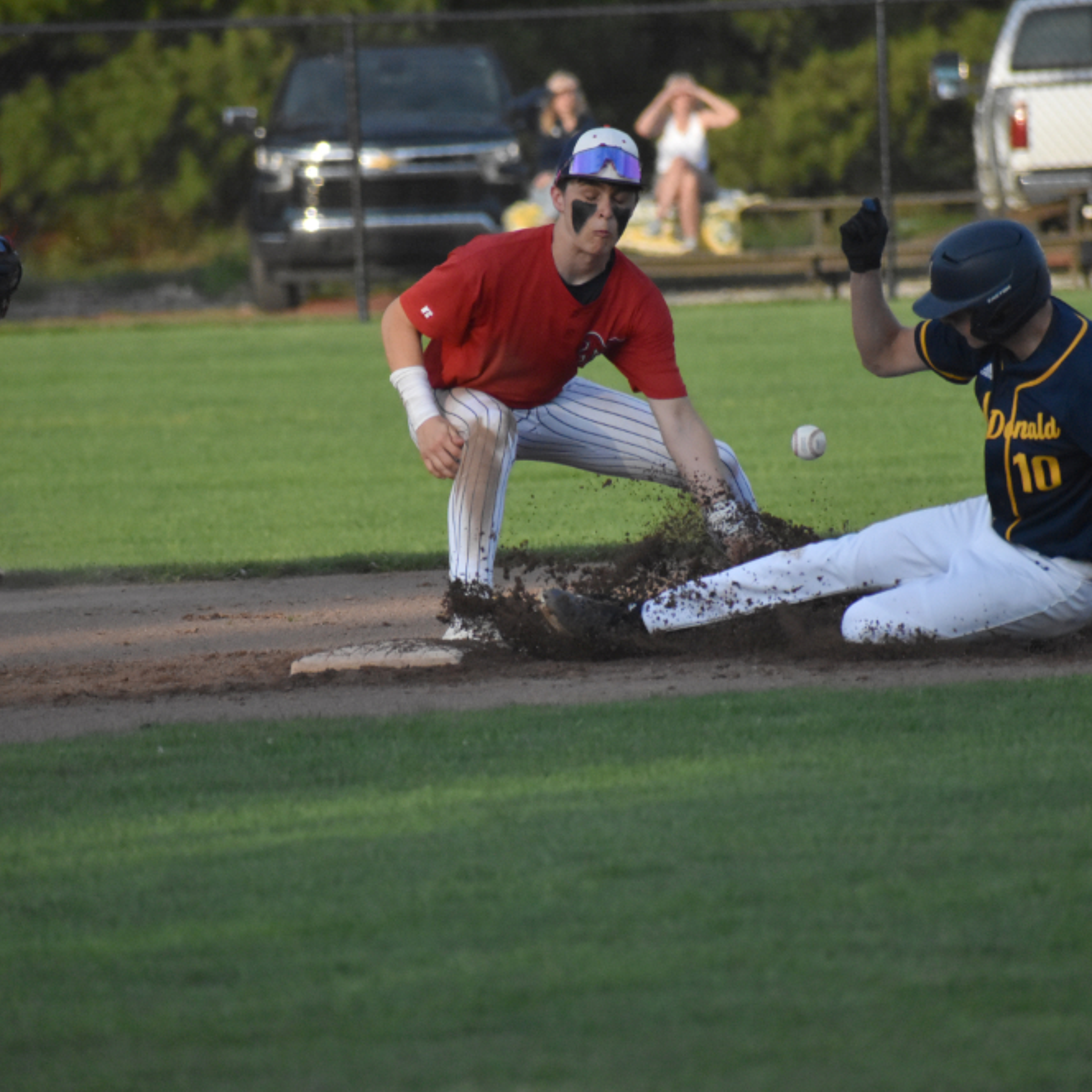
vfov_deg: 3.0
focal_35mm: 576
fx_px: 20558
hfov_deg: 3.0
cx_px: 579
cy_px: 546
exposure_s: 1/4000
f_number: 6.3
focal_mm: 300
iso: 3200
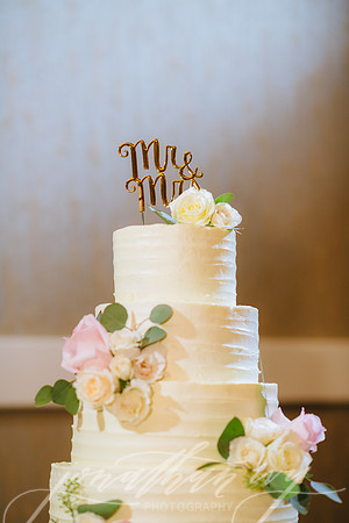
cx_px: 174
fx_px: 1236
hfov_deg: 16.1
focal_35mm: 85
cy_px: 262
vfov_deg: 23.9
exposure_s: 1/80
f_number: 2.2
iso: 640
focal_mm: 85
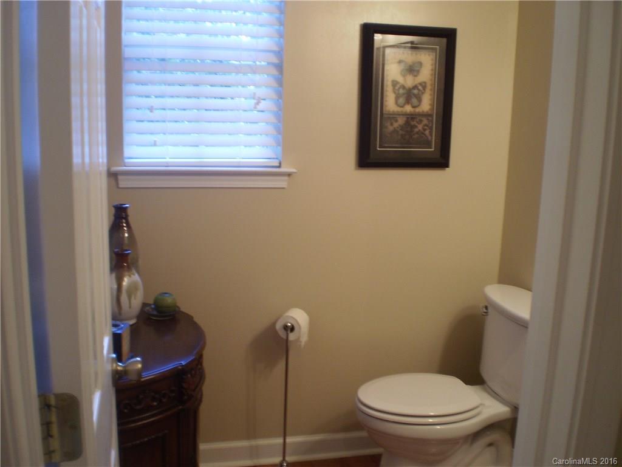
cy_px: 234
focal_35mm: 36
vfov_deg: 39.7
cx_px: 311
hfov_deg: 51.4
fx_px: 647
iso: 125
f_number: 3.1
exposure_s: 1/8
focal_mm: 6.3
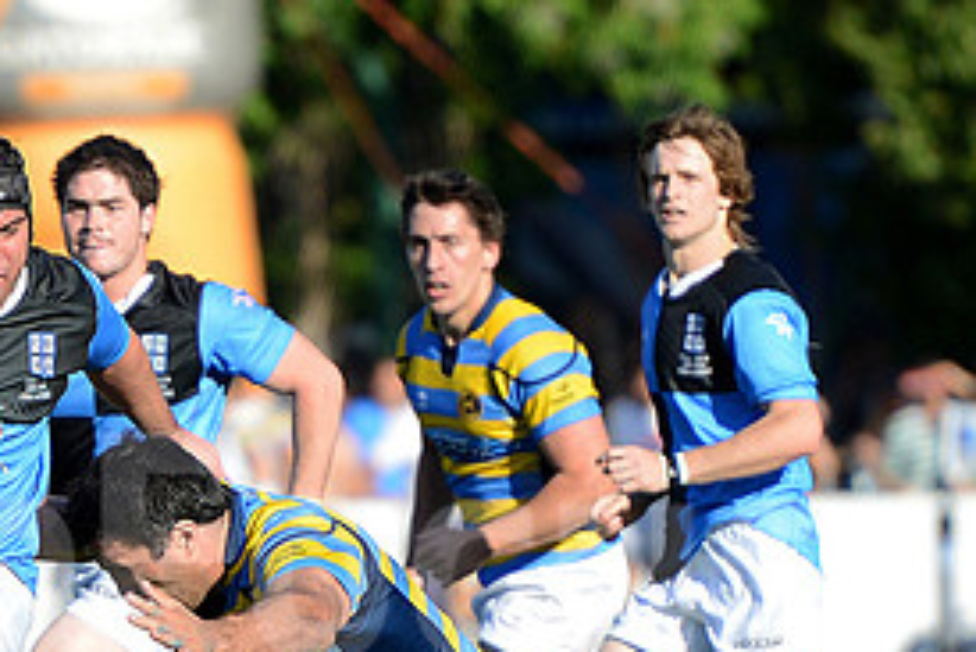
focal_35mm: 413
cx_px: -53
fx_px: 11202
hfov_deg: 5.0
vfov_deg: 3.3
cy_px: 540
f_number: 2.8
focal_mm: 195
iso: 320
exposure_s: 1/2000
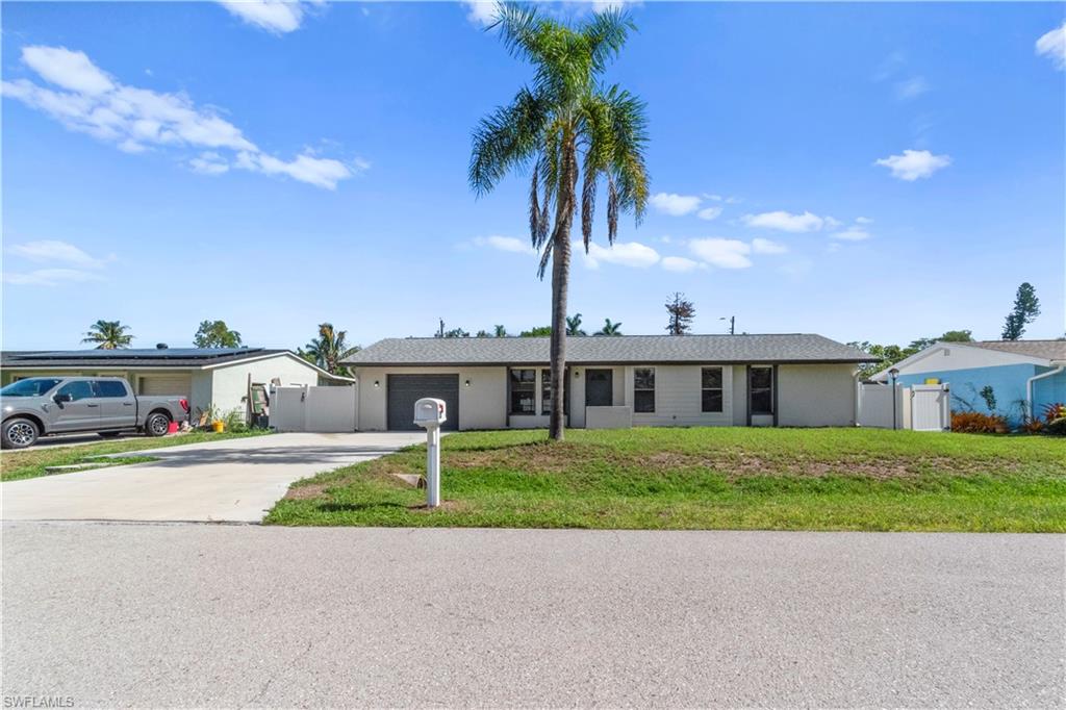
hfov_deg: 100.4
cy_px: 355
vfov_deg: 77.3
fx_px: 444
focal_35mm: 15
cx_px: 533
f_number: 16
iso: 800
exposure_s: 1/1000
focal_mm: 10
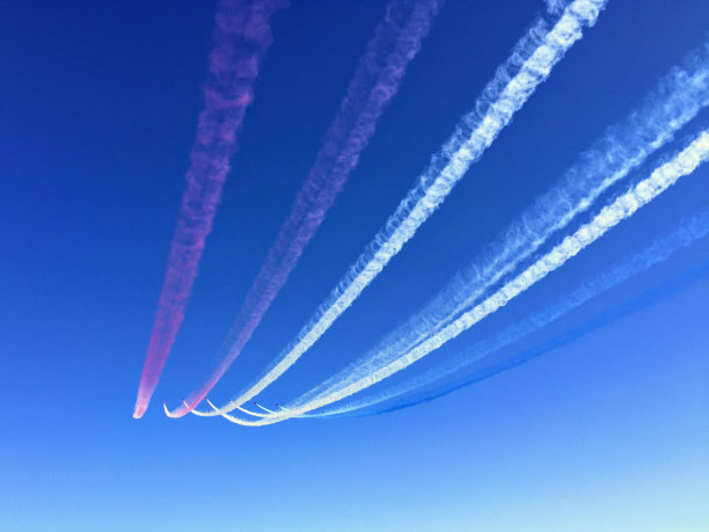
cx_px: 354
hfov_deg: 61.7
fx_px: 594
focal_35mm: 29
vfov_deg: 48.2
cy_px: 266
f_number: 2.2
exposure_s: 1/1721
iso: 32
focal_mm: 4.15
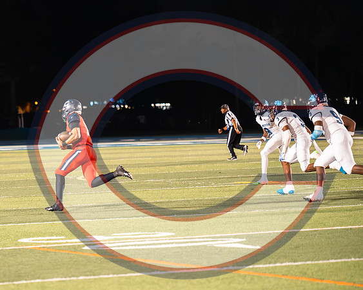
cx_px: 67
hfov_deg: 10.0
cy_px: 198
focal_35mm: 192
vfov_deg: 8.0
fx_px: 2067
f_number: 2.8
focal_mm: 125
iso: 18000
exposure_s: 1/1600
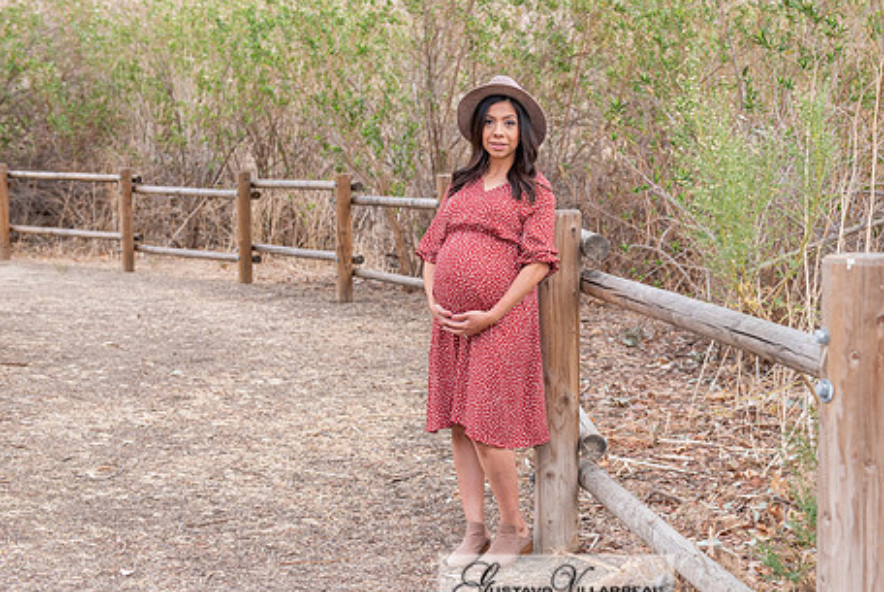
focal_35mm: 61
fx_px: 1499
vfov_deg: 22.3
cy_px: 286
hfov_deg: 32.7
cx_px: 556
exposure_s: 1/125
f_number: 5
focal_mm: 48
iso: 500
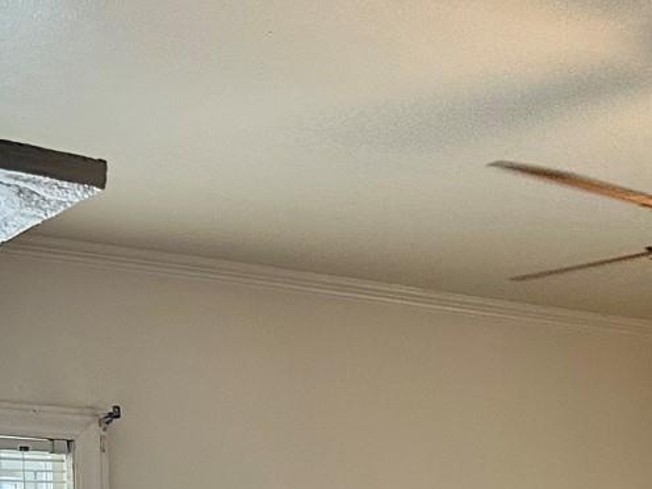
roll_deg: +0.4
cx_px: 757
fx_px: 1865
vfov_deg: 13.7
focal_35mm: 99
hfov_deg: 18.9
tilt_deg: -2.7
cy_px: 820
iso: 200
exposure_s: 1/120
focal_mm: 6.86
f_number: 1.78
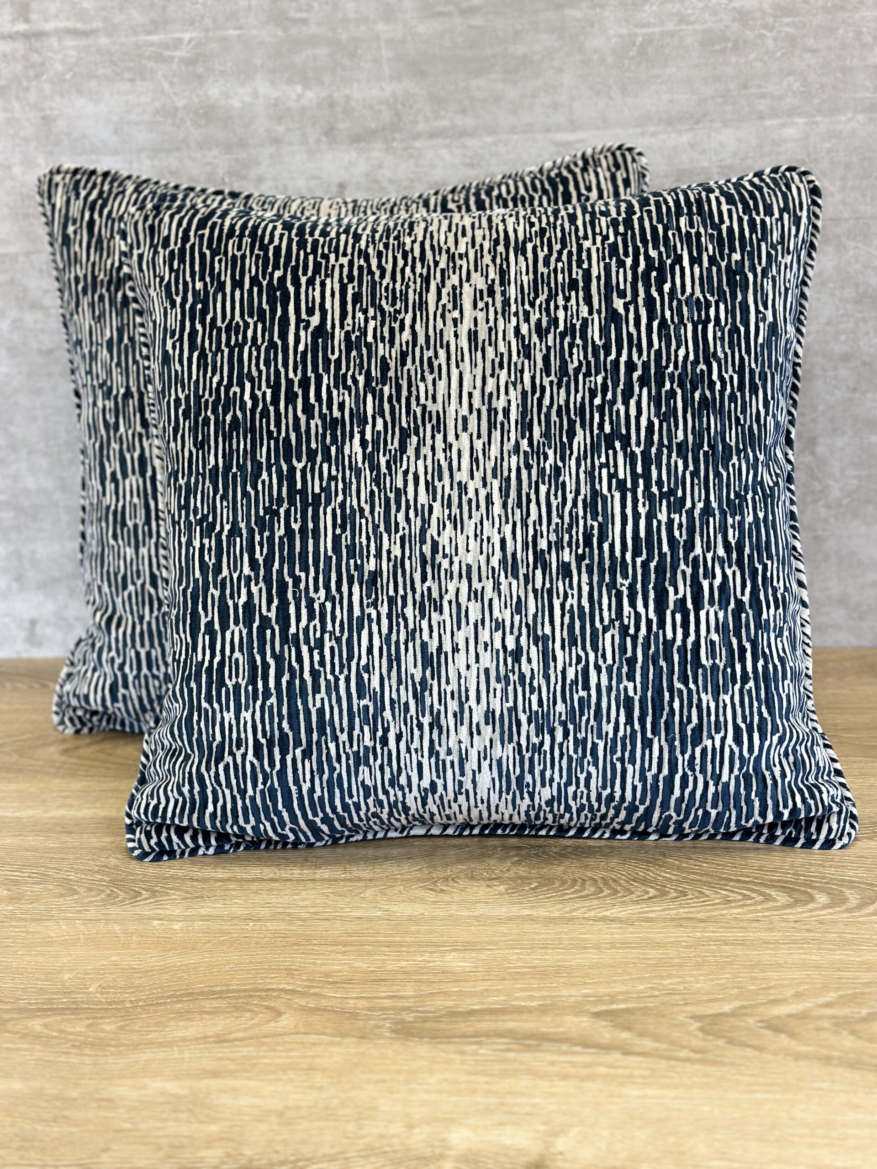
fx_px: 1621
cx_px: 438
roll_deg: +3.3
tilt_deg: -17.6
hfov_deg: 30.3
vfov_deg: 39.7
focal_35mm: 48
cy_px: 584
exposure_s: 1/170
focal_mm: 6.86
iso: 125
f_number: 1.78
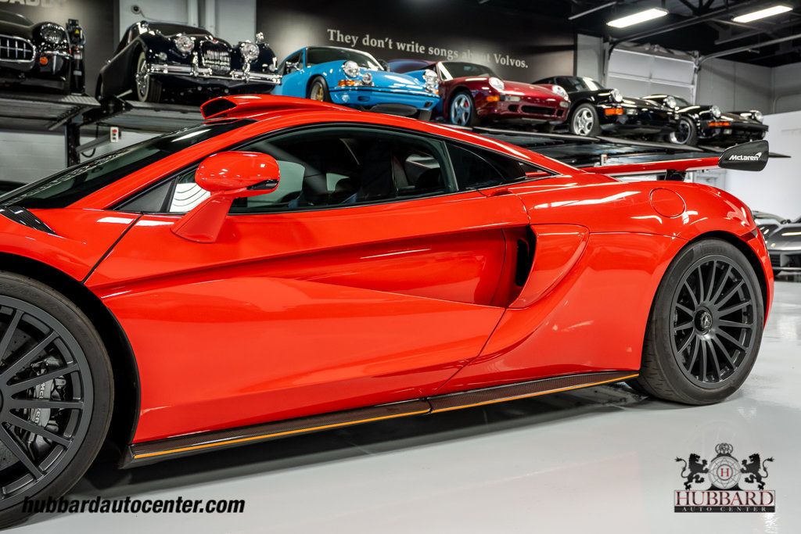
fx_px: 779
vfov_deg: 37.9
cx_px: 400
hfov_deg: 54.4
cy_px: 267
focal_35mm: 35
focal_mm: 35
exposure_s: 1/60
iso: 800
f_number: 5
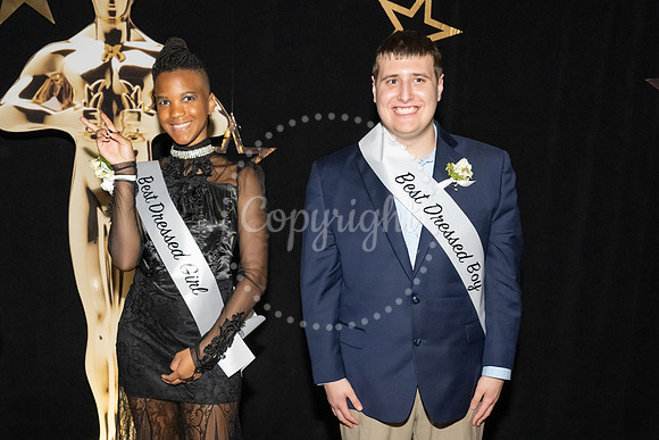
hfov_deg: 46.9
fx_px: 759
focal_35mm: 41
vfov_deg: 31.9
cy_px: 312
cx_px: 305
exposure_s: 1/125
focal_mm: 27.5
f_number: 5.6
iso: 6400
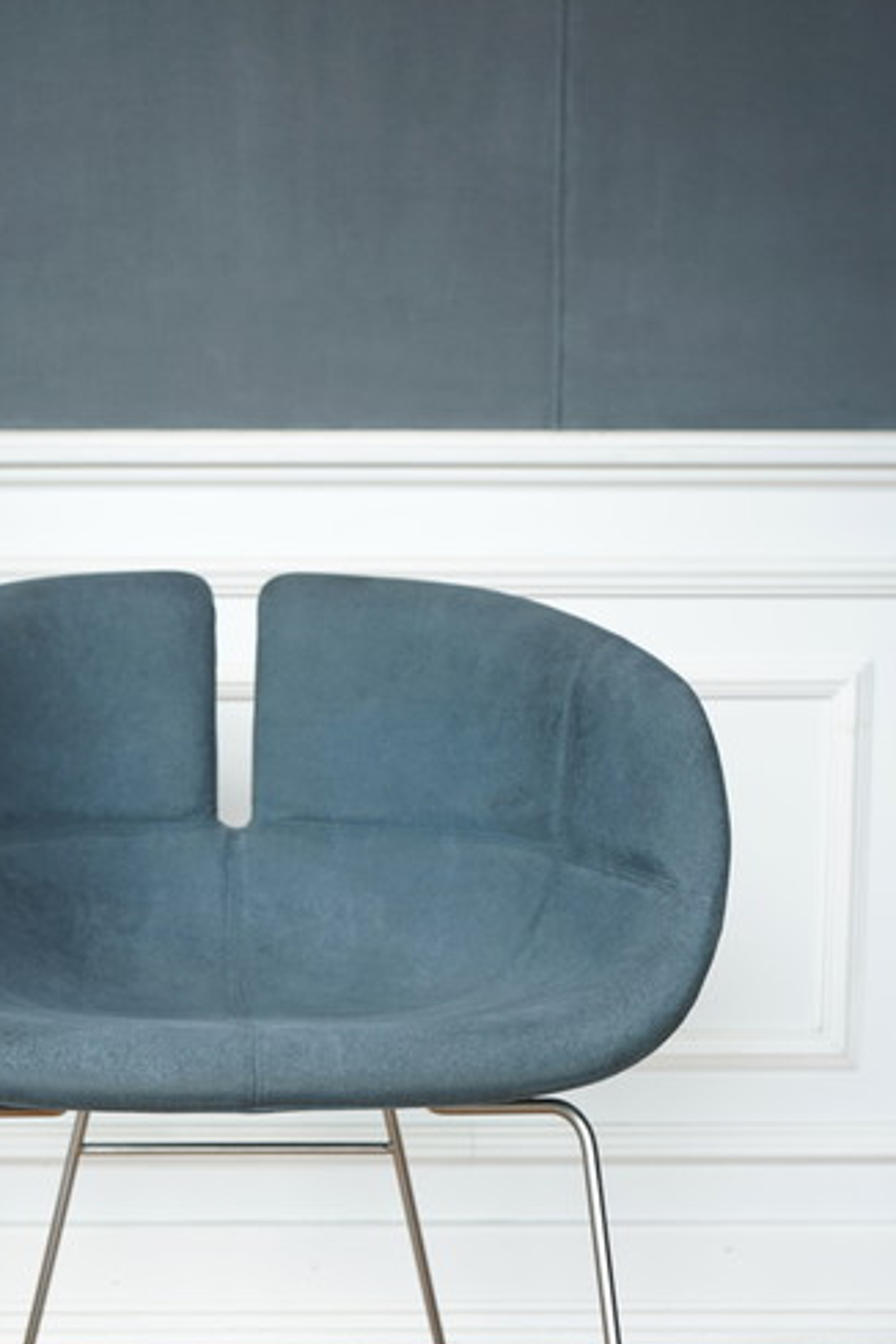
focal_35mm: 55
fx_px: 2053
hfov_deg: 24.4
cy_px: 893
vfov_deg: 35.9
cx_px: 236
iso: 100
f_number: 5.6
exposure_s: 1/13
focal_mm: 35
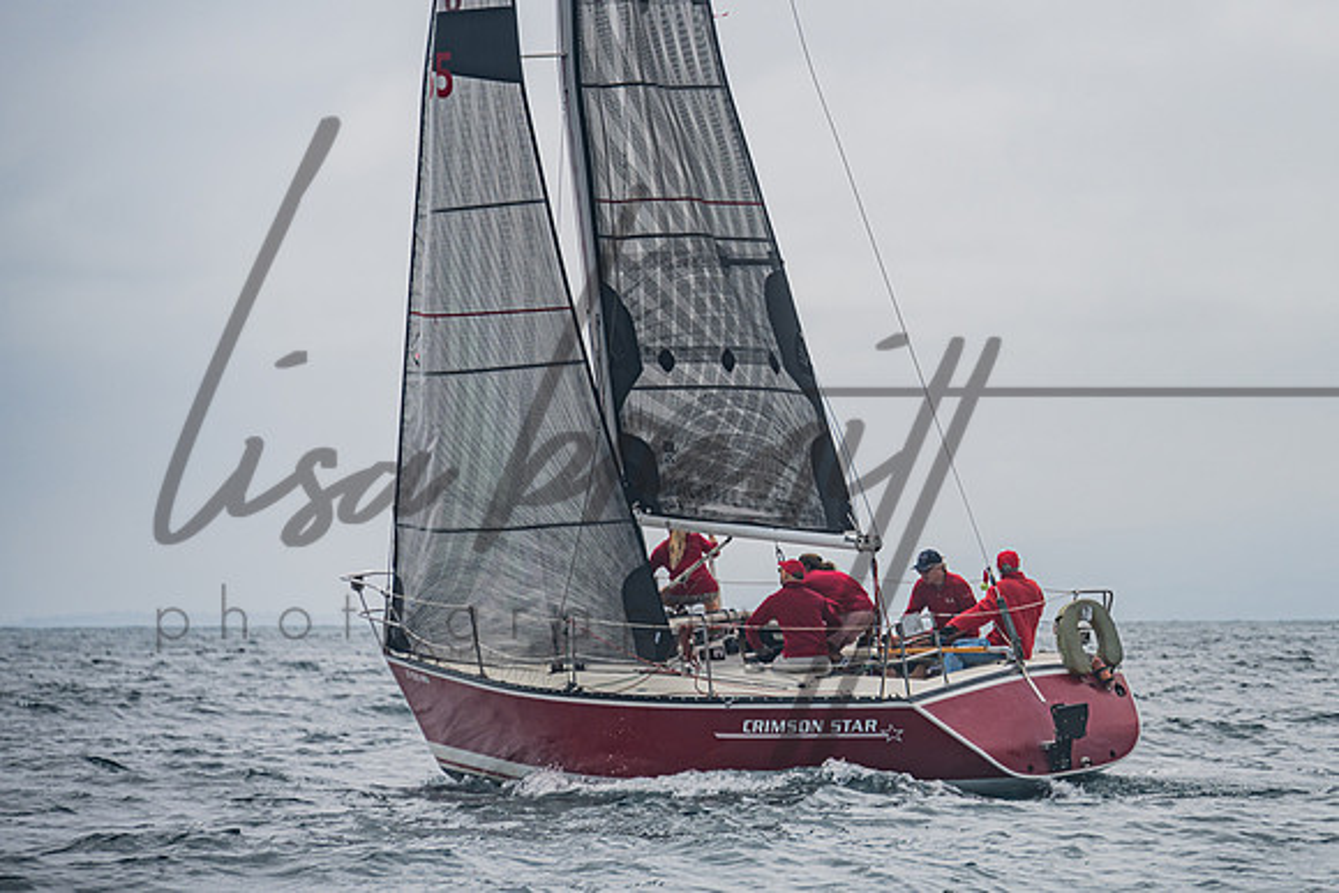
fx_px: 9198
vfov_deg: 5.6
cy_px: 301
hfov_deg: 8.3
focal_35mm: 247
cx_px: 898
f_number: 6.3
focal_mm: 180
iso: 160
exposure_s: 1/1000
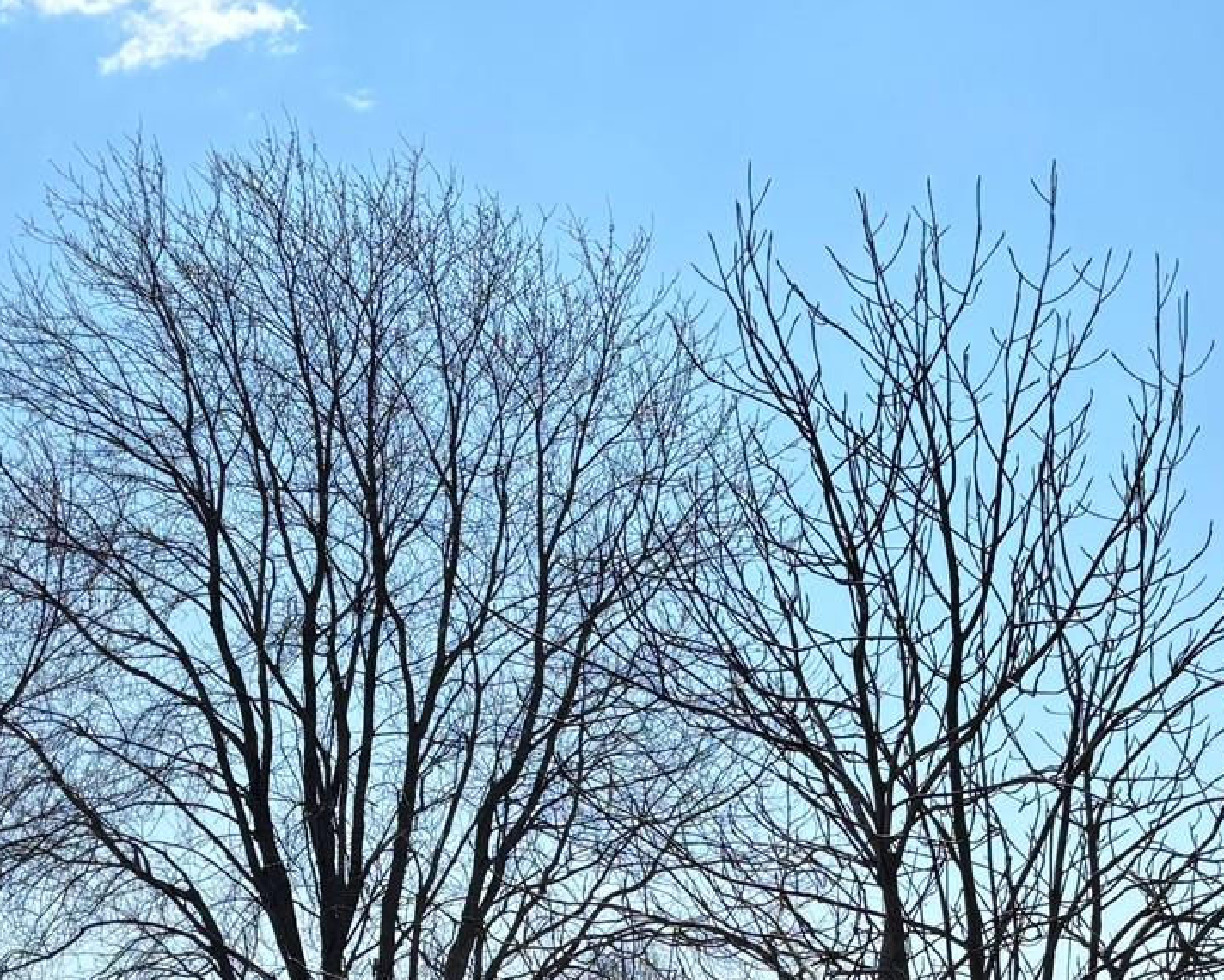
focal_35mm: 73
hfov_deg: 26.0
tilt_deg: +2.0
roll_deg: +0.0
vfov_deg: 19.7
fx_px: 2645
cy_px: 1179
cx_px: 725
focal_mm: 5.96
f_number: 1.6
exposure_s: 1/6329
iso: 50
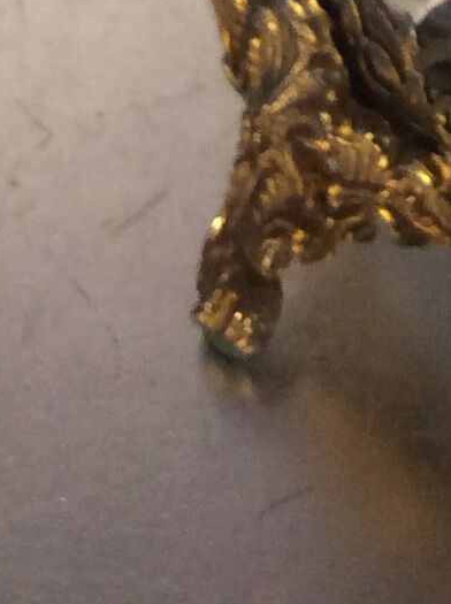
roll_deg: +2.4
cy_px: -879
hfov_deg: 8.9
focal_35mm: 158
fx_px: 2753
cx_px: 869
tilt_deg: -27.1
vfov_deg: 10.6
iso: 80
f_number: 2.4
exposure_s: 1/25
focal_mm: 3.3
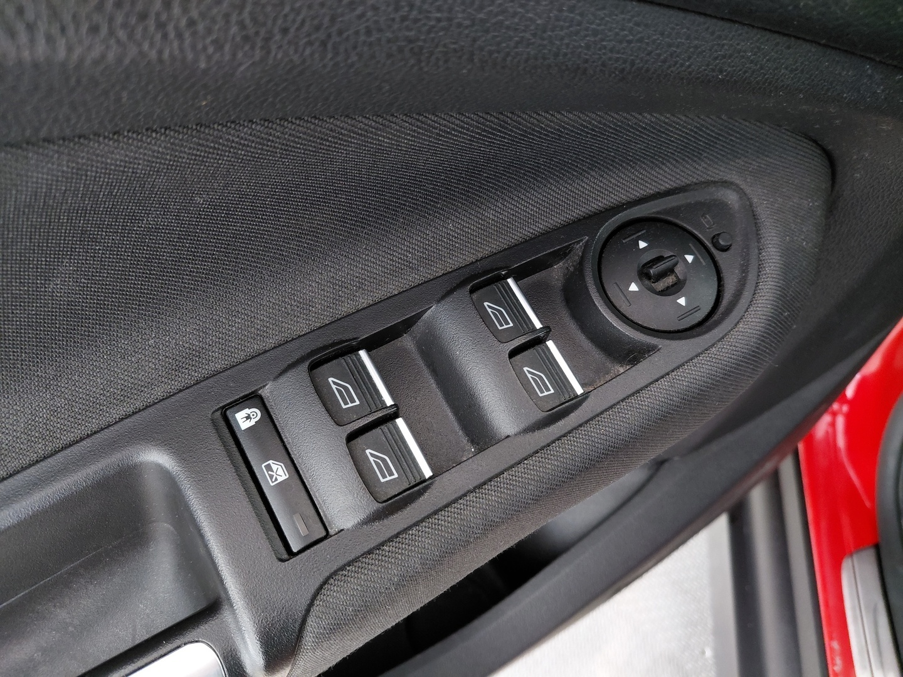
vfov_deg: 54.9
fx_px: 652
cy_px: 338
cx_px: 452
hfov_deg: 69.4
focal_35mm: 25
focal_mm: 4.69
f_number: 1.8
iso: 640
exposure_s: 1/25
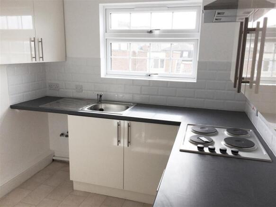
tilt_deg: -12.7
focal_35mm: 29
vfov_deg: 48.2
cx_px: 138
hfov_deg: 61.7
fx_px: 231
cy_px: 104
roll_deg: -0.6
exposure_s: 1/331
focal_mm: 4.15
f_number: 2.2
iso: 32
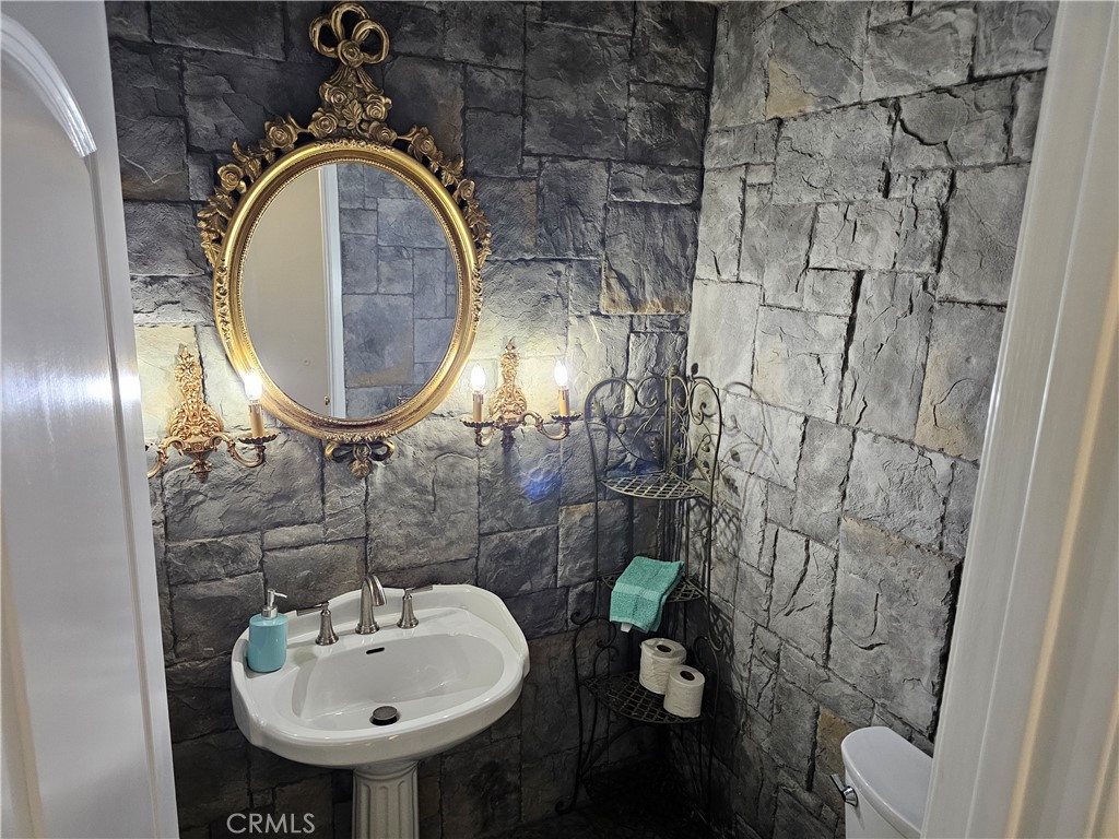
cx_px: 560
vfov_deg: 58.9
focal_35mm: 23
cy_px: 420
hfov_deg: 73.9
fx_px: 744
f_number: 1.7
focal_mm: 6.3
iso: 640
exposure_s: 1/120
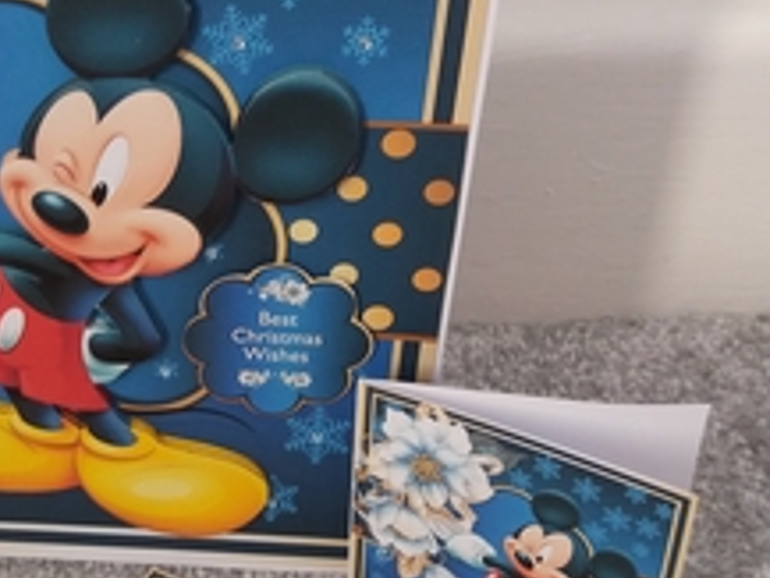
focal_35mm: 58
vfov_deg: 25.3
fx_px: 1291
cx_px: 149
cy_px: 307
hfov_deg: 32.3
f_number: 1.9
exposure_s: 1/33
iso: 100
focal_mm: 3.7
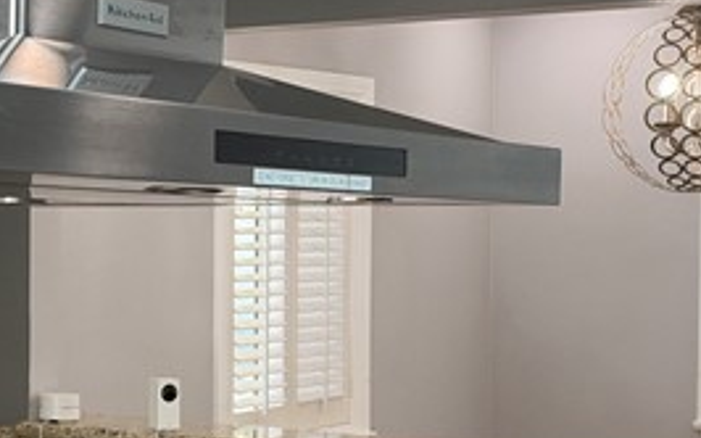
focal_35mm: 98
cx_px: 16
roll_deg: -0.3
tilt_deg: -2.8
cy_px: 298
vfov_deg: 13.3
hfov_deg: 20.6
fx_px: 1871
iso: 100
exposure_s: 1/120
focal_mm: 6.93
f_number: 1.8
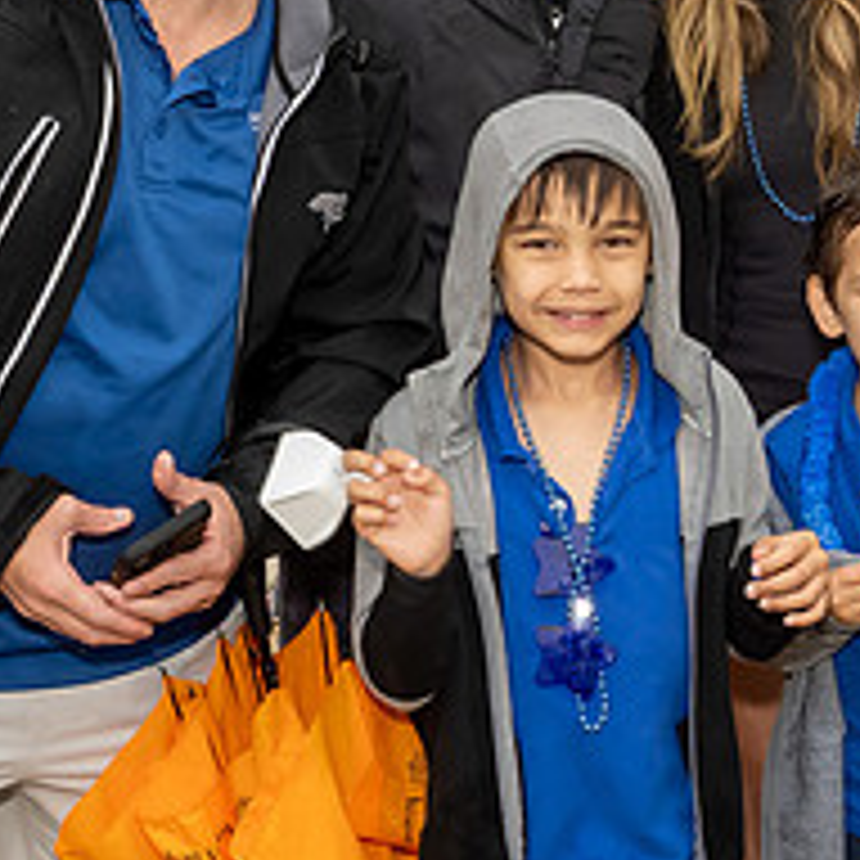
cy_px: 239
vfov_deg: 21.0
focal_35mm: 82
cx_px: 752
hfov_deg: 20.8
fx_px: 2305
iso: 1250
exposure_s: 1/250
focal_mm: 17
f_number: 9
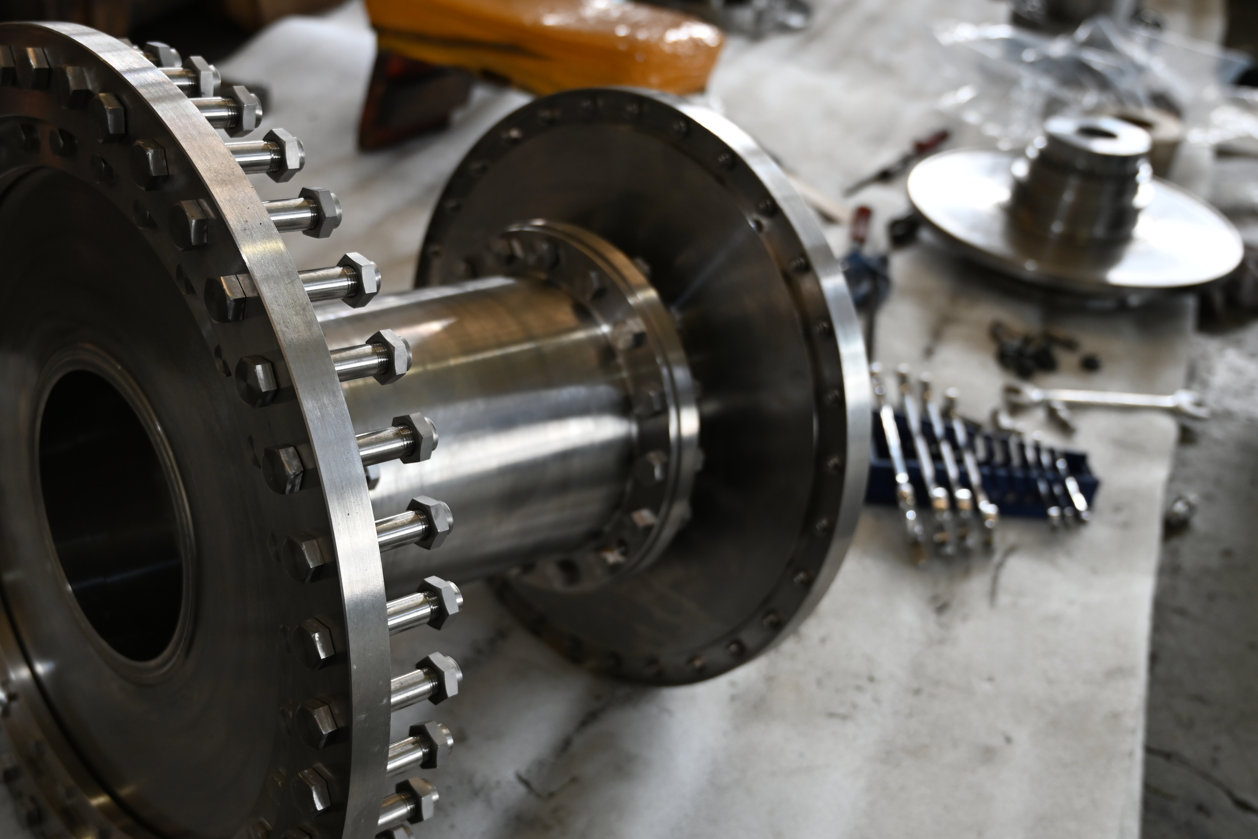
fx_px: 1468
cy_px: 512
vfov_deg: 31.8
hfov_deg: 46.2
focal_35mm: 42
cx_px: 507
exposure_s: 1/40
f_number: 4
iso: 250
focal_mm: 26
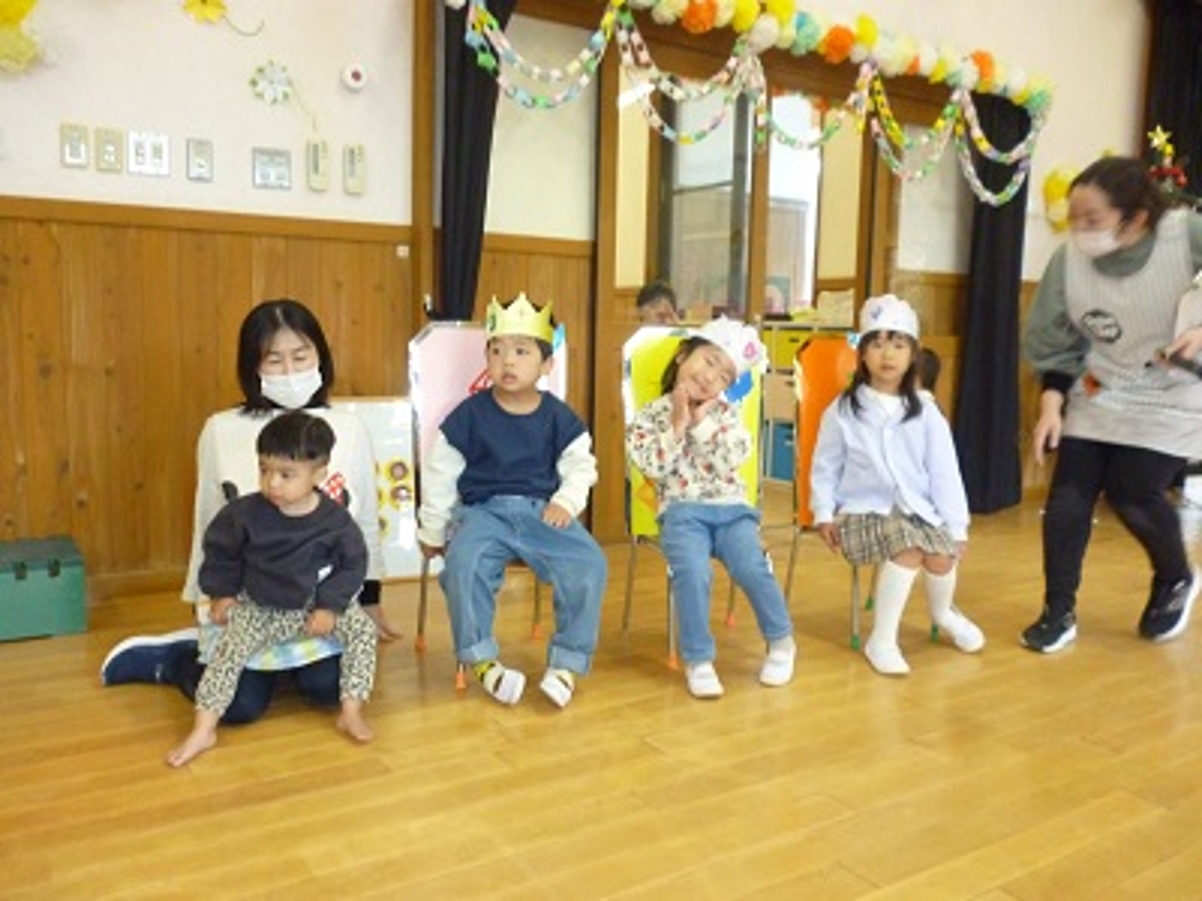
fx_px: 972
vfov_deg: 49.7
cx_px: 601
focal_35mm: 28
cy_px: 450
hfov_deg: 63.4
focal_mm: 5
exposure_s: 1/60
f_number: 3.1
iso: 400
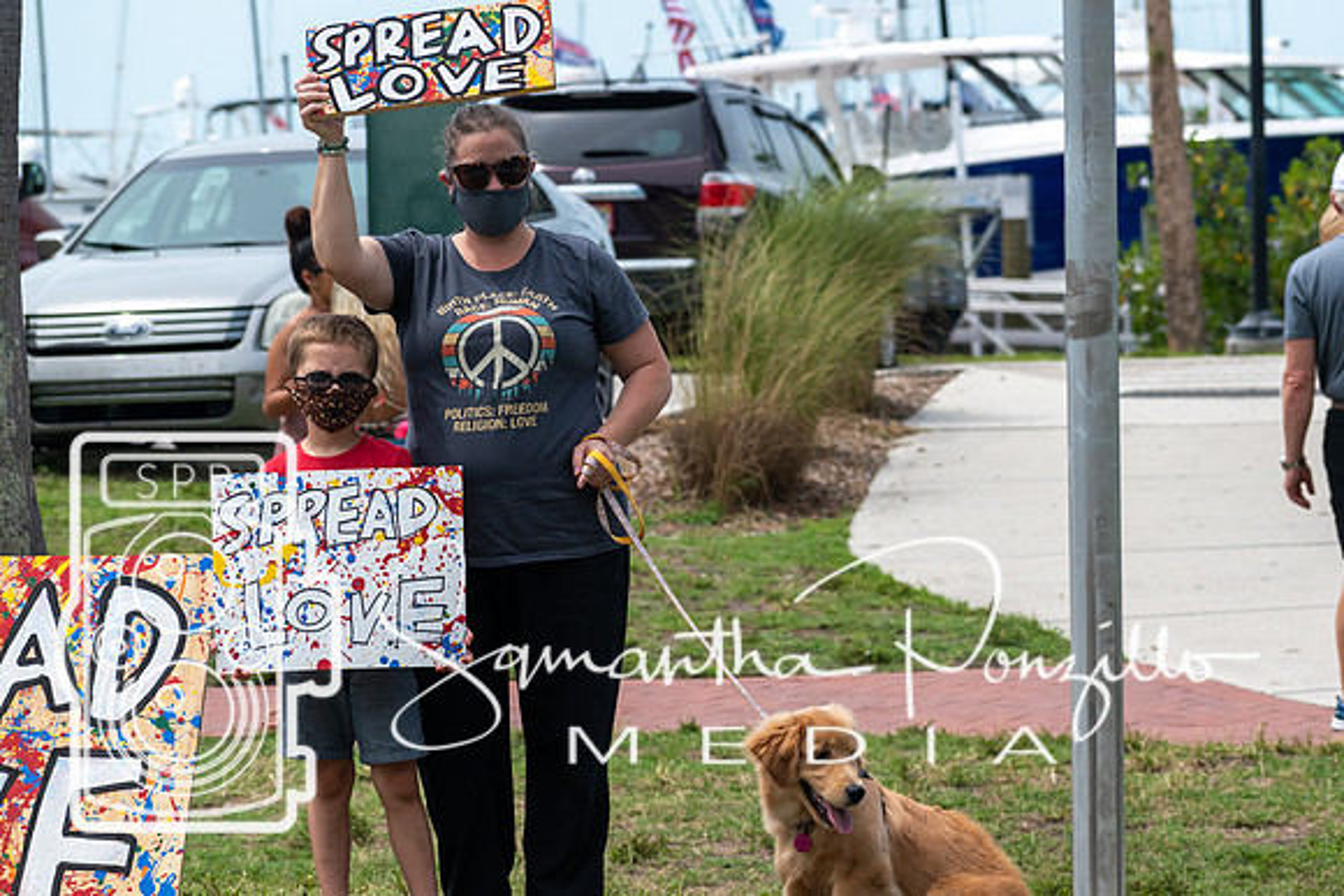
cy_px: 461
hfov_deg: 9.6
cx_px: 727
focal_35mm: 214
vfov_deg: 6.4
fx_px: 8004
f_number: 7.1
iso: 200
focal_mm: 130
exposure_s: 1/800
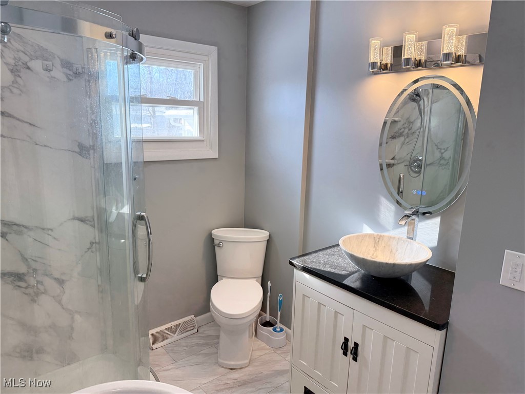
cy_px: 197
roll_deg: -1.2
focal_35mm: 24
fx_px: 364
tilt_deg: -11.2
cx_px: 262
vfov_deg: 56.8
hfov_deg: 71.6
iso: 125
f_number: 1.78
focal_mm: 6.76
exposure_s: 1/250
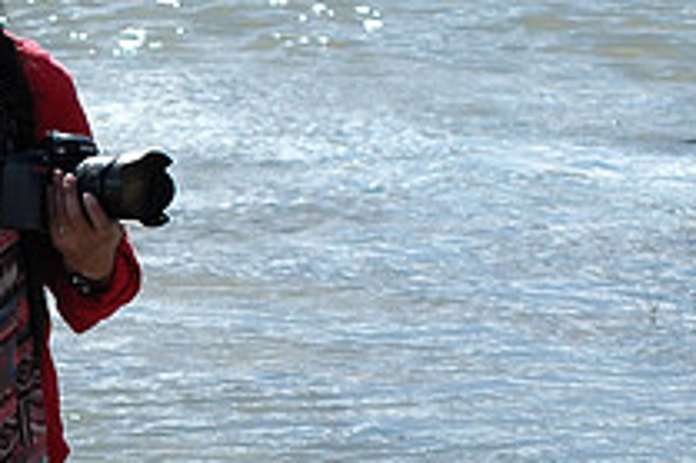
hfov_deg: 5.8
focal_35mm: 352
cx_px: -396
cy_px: 495
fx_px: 6800
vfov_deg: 3.9
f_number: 8
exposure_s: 1/400
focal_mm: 70
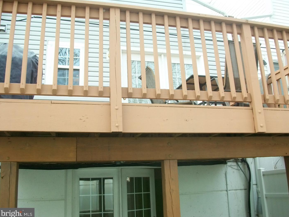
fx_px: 292
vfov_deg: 40.7
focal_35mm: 35
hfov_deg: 52.6
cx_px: 147
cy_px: 108
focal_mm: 5.7
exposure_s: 1/200
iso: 80
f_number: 2.8
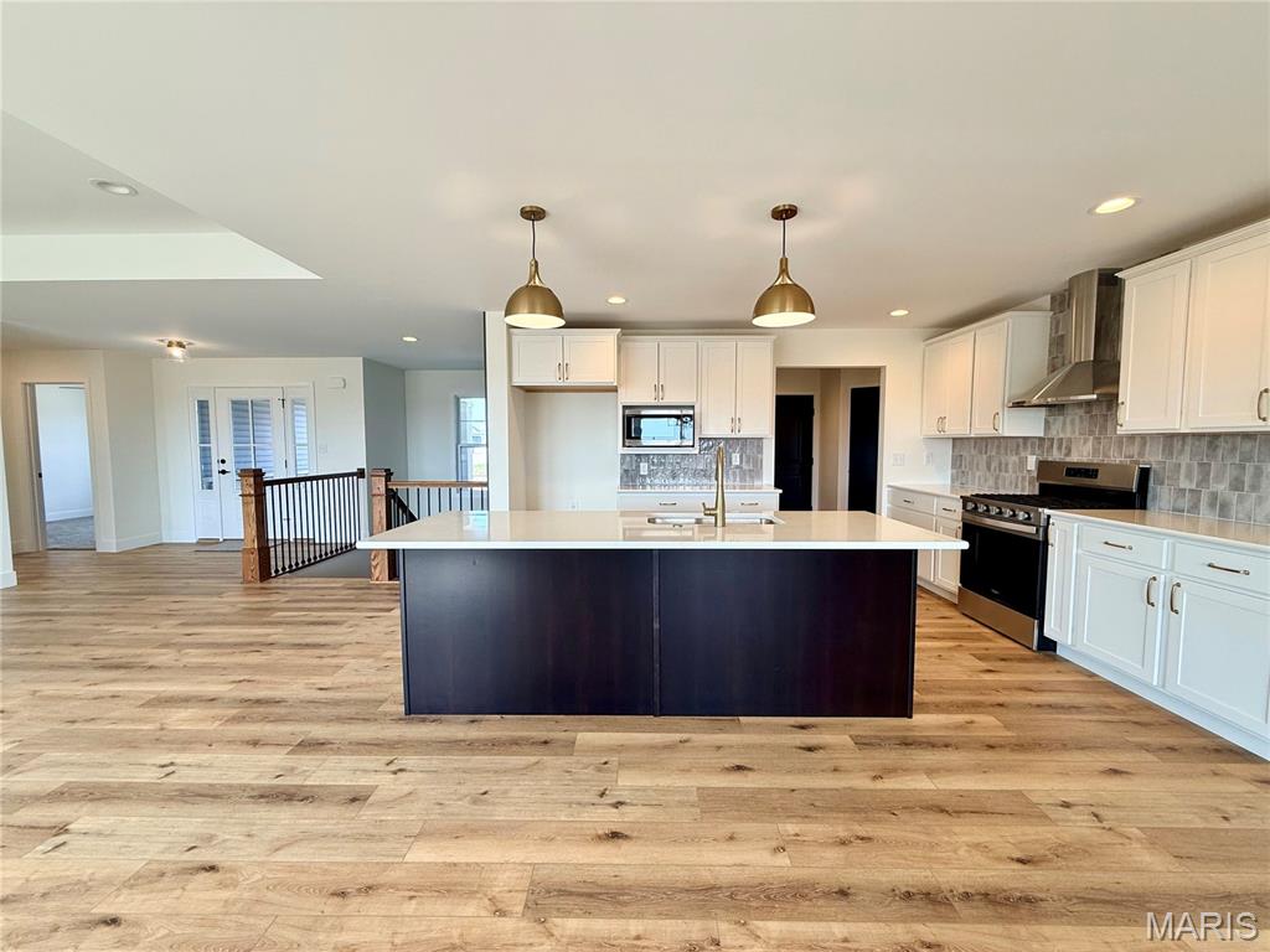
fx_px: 514
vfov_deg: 85.7
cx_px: 635
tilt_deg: -2.9
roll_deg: -0.2
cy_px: 476
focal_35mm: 14
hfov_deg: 102.1
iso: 64
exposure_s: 1/120
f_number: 2.2
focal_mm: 2.22
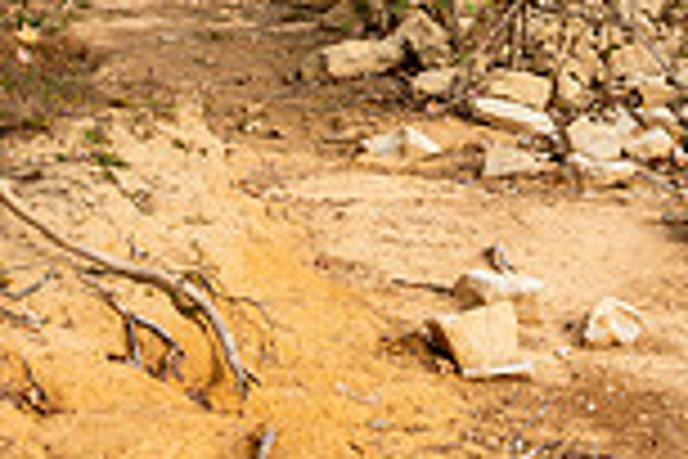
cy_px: -407
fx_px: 2522
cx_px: 814
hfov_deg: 15.0
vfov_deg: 9.8
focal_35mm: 132
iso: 100
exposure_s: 1/160
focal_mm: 34
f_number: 8
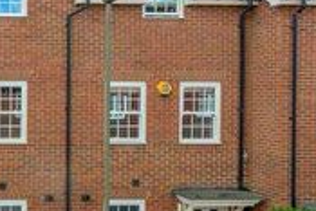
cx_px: -47
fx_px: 492
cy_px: 69
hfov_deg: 31.0
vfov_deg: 24.1
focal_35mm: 56
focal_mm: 14
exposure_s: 1/40
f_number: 8
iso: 100
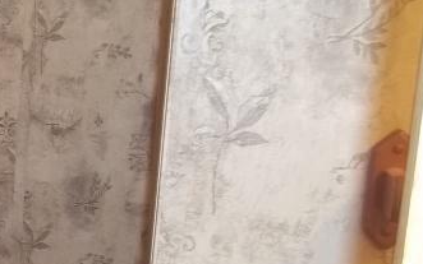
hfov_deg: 17.7
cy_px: 304
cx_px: -212
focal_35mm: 105
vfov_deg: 12.2
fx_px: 1211
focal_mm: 5.7
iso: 64
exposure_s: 1/30
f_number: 2.9
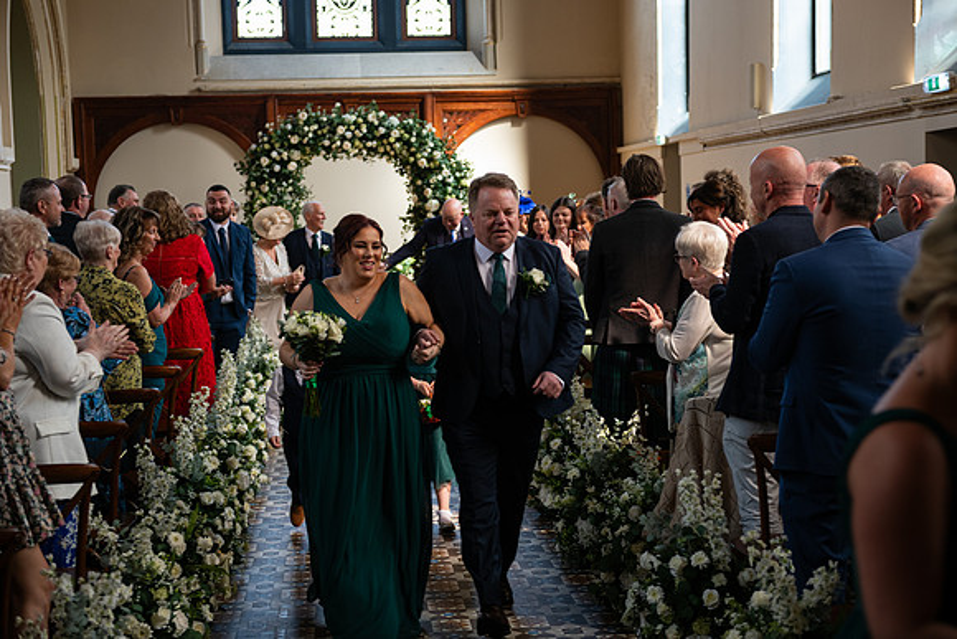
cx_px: 478
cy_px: 320
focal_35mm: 56
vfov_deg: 24.2
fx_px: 1489
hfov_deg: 35.6
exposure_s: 1/160
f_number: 3.5
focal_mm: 56
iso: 500
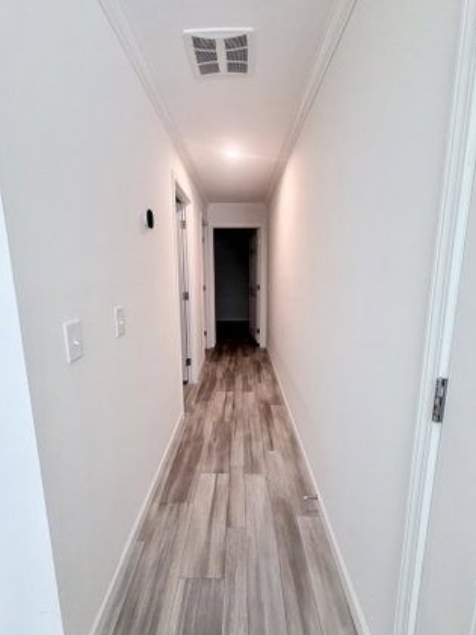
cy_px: 327
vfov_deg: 94.5
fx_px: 293
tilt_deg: -9.0
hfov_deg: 78.1
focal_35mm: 16
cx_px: 236
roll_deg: -0.2
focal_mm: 2.22
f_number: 2.2
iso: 200
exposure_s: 1/120
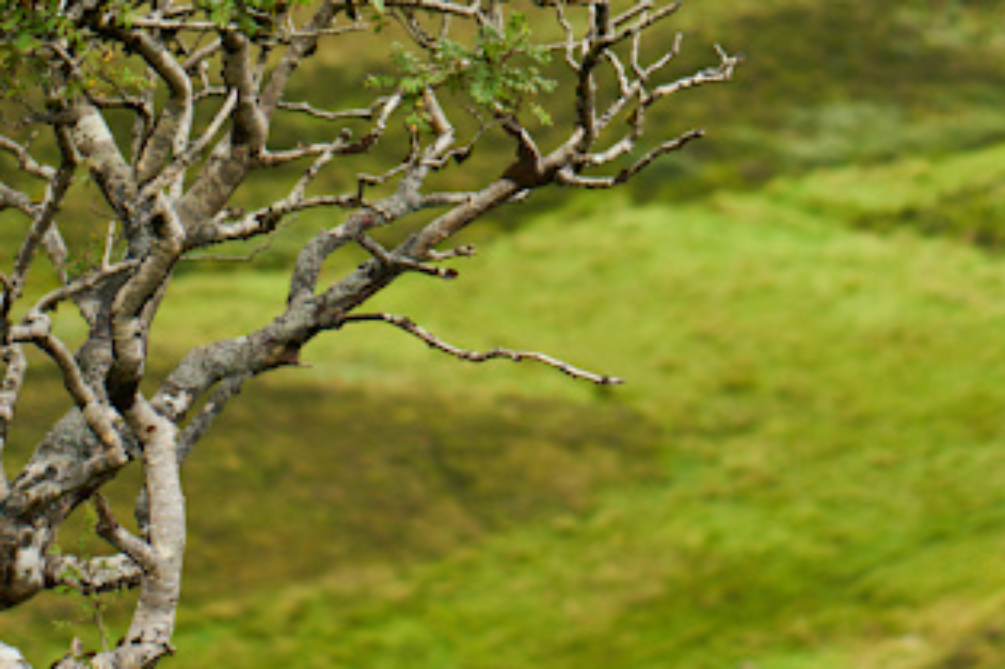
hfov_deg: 7.6
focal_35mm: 271
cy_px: 213
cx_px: 819
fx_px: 7561
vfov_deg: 5.1
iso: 100
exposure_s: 1/1600
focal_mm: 85
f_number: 1.8
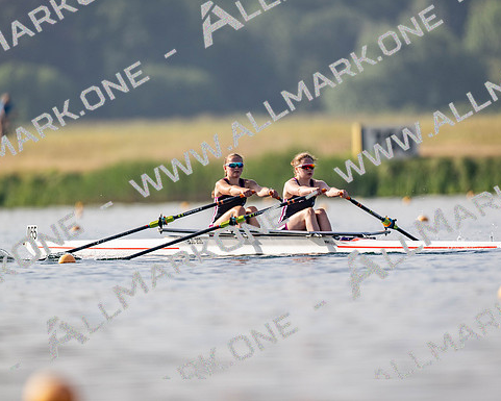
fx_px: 10070
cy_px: 200
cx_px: 258
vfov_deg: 2.3
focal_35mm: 679
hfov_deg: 2.8
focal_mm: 600
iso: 125
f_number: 4
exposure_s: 1/2500
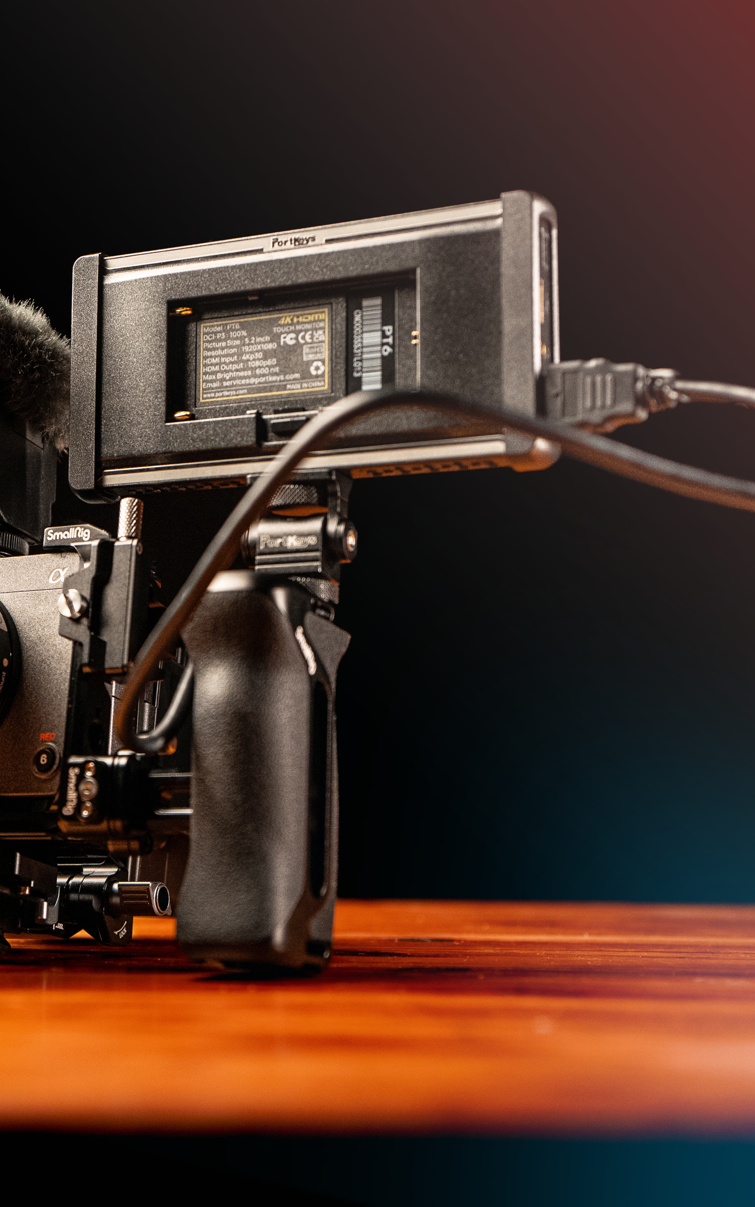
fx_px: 1778
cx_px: 86
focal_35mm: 54
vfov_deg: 37.5
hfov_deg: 23.4
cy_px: 598
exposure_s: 1/250
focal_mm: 35
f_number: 2.8
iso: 2000
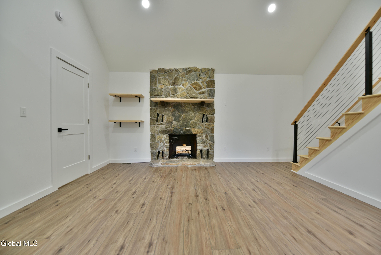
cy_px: 128
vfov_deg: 81.3
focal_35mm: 14
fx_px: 148
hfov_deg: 104.2
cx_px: 190
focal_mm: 14
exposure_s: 1/100
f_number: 3.5
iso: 800
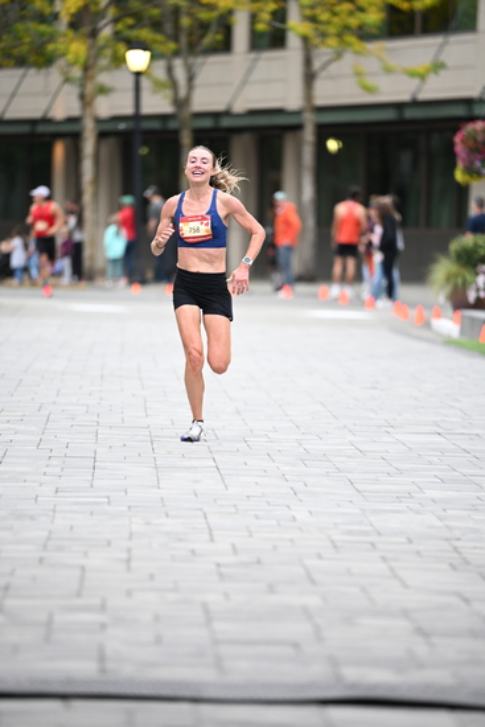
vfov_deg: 10.3
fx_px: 4039
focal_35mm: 200
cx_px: 242
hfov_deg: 6.9
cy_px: 364
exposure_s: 1/800
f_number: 2.8
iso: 1600
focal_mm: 200
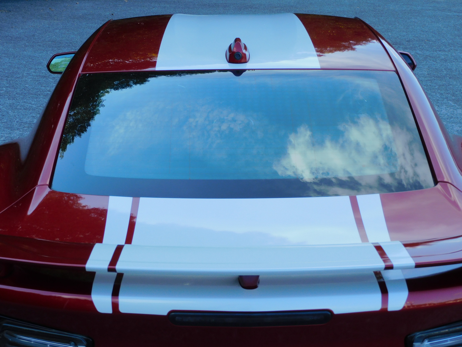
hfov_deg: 34.9
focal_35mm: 55
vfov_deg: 26.6
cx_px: 231
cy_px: 174
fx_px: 734
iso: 125
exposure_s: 1/320
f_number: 4
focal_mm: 9.9
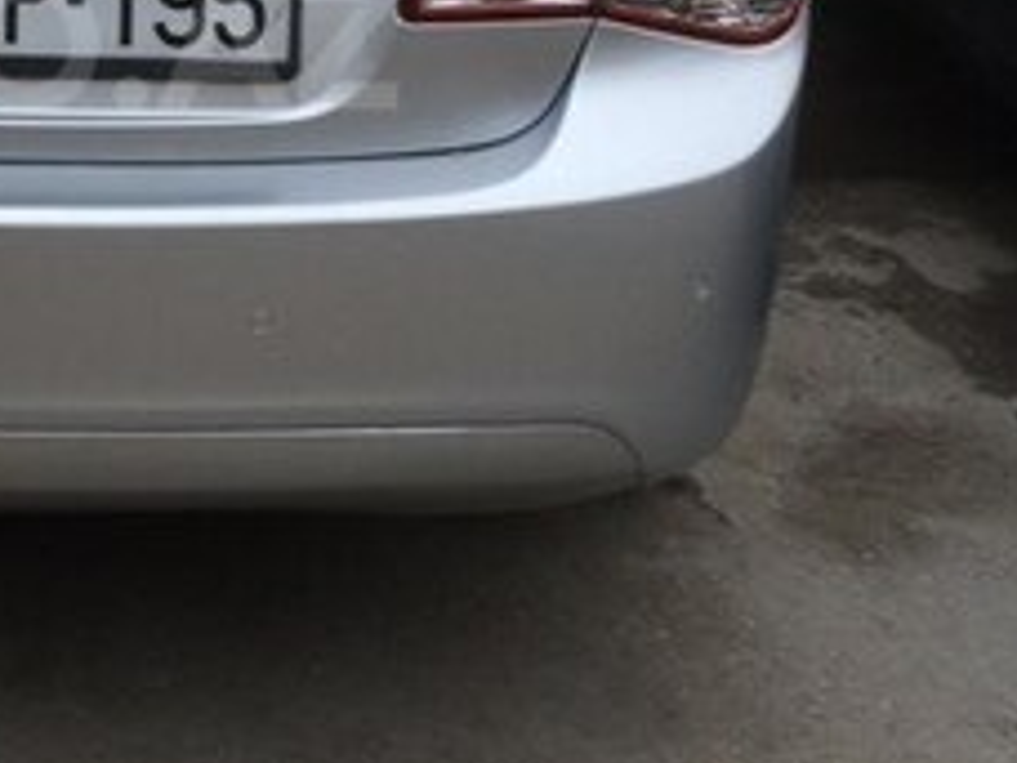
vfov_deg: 17.3
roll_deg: -1.3
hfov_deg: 22.2
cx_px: -58
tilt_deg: -18.3
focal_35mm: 84
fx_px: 2468
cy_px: 42
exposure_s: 1/50
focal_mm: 4.15
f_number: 2.2
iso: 40
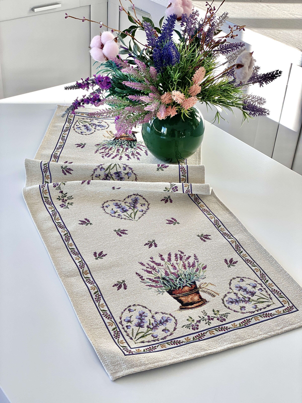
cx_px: 151
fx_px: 605
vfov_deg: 36.8
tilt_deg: -33.5
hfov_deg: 28.0
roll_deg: -3.4
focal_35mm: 52
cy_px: 202
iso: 25
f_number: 2
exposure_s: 1/122
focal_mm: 6
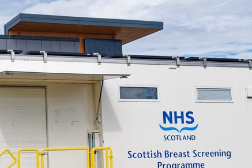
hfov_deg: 19.0
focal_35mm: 107
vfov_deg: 12.8
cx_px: 74
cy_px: 83
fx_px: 749
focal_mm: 39
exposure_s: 1/320
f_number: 8
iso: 100
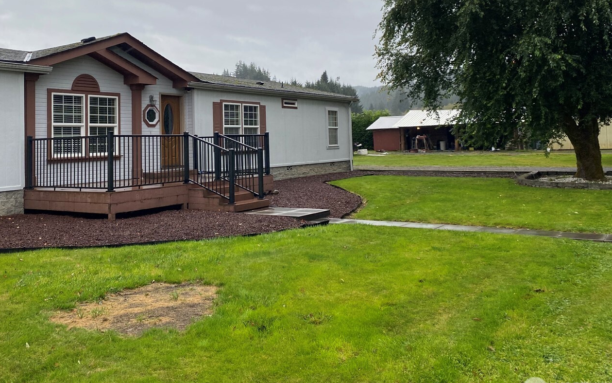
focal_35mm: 35
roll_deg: +0.5
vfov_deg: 35.8
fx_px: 584
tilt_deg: +2.2
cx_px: 259
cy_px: 118
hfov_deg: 55.1
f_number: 1.8
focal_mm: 4.25
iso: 32
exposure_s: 1/442
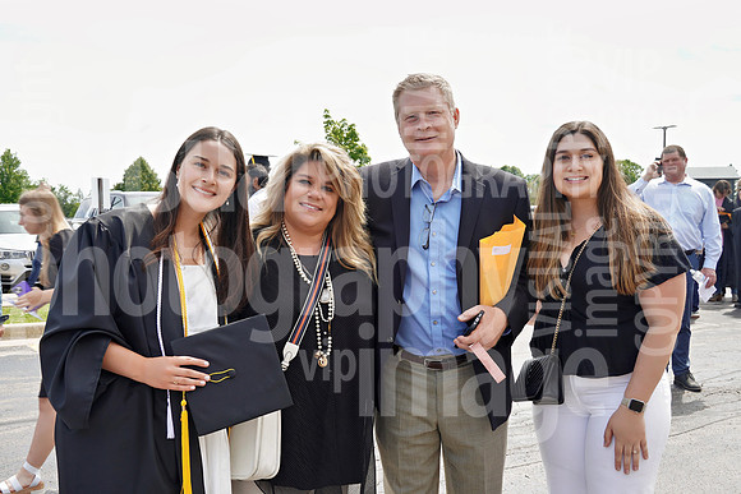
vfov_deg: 30.9
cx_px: 370
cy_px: 247
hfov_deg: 45.0
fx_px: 896
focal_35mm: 44
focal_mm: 29
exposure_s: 1/100
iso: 160
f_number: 8
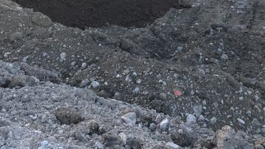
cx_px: 136
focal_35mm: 48
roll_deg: +3.3
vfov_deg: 24.3
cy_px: 20
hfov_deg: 42.9
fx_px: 337
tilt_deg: -15.3
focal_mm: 4.15
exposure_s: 1/100
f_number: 2.2
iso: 40
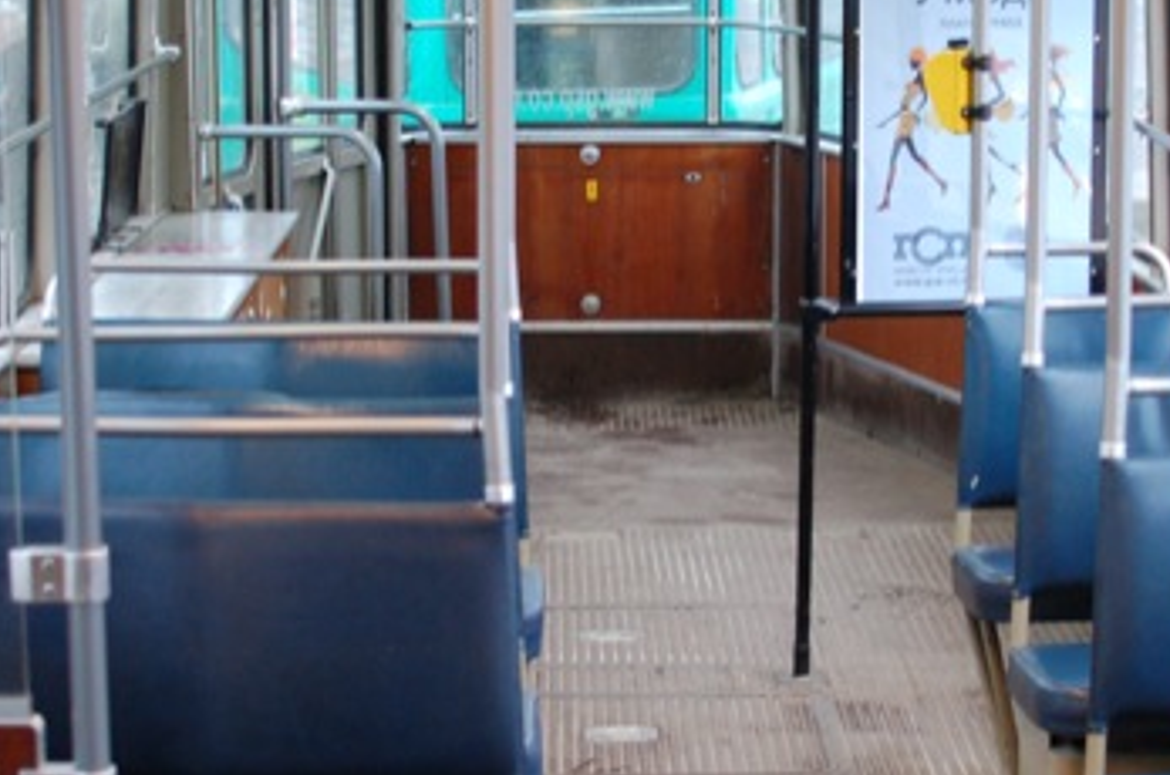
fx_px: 3144
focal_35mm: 97
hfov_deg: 21.1
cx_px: 620
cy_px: 366
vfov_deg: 14.1
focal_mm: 35
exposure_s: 1/40
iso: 800
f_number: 3.2
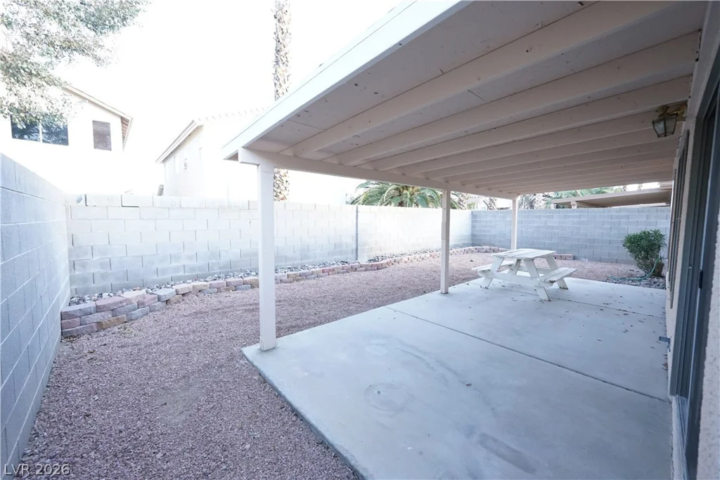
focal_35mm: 14
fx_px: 280
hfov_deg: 104.2
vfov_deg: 81.2
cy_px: 240
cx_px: 360
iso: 2500
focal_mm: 14
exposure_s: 1/125
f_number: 8
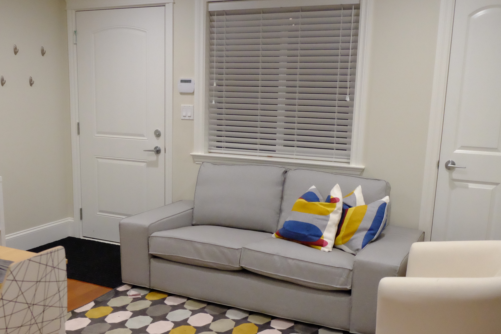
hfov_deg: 48.1
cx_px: 198
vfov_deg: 33.2
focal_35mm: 40
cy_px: 215
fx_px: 557
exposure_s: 1/420
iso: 5000
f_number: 3.6
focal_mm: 18
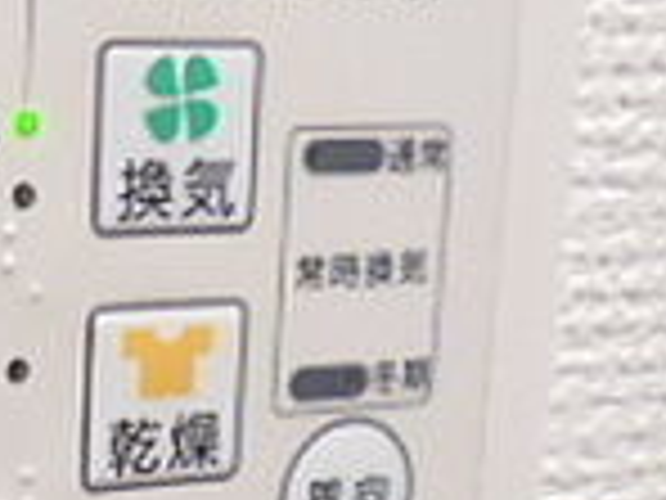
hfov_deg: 18.1
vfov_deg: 14.0
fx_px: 2001
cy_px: 491
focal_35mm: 104
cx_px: -99
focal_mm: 4.3
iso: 400
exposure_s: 1/20
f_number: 2.8
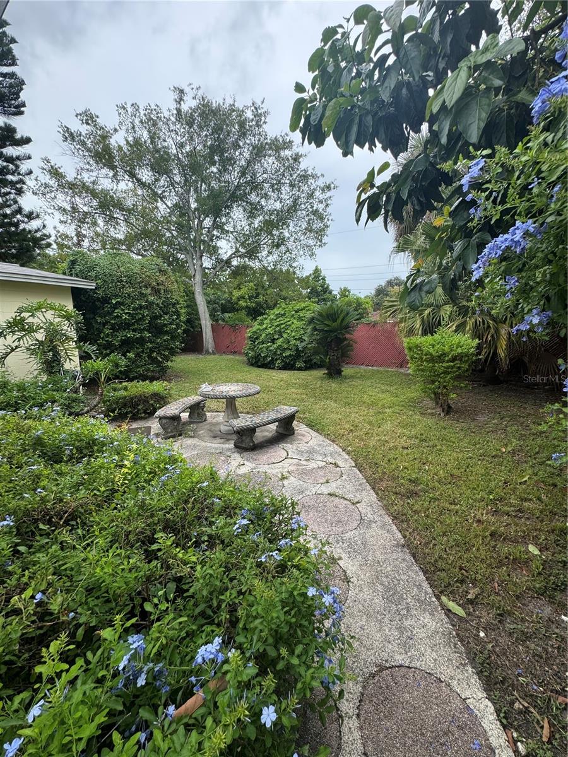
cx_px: 284
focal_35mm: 14
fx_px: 306
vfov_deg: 102.1
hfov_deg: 85.7
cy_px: 378
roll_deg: -0.2
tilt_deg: -10.3
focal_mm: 2.22
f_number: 2.2
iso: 40
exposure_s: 1/512
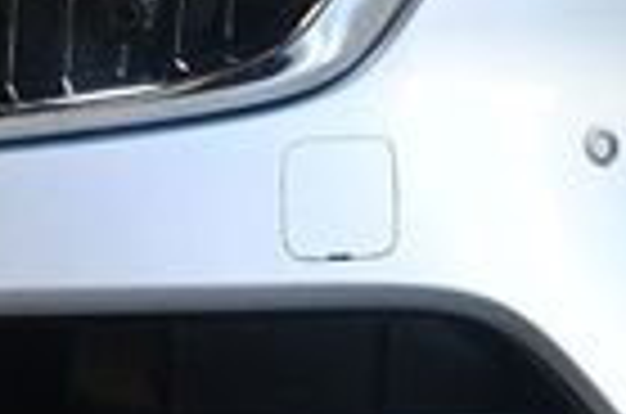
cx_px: -302
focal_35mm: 180
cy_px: -148
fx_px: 3123
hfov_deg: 11.0
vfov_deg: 7.5
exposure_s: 1/125
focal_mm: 26
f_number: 3.8
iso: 1600
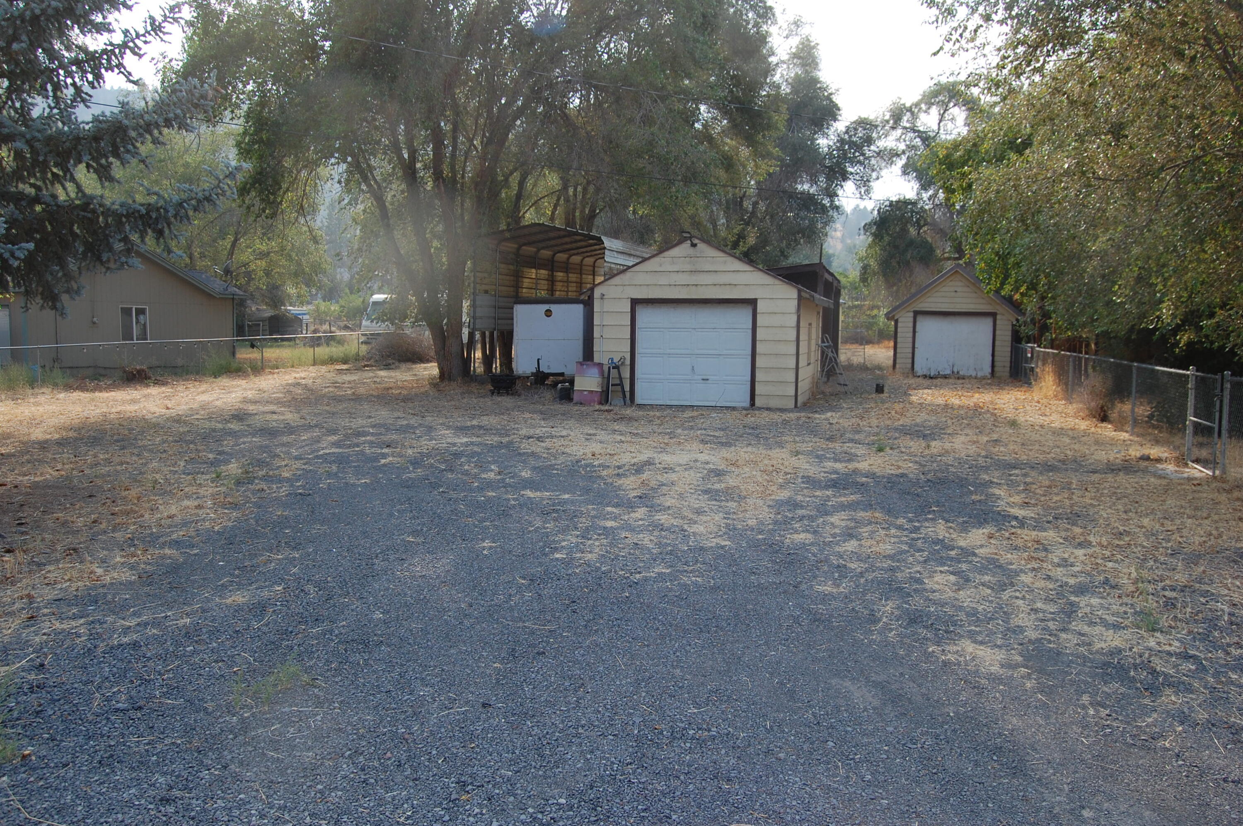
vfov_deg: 47.8
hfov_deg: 67.4
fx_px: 931
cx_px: 622
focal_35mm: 27
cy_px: 413
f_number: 7.1
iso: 200
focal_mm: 18
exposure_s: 1/200
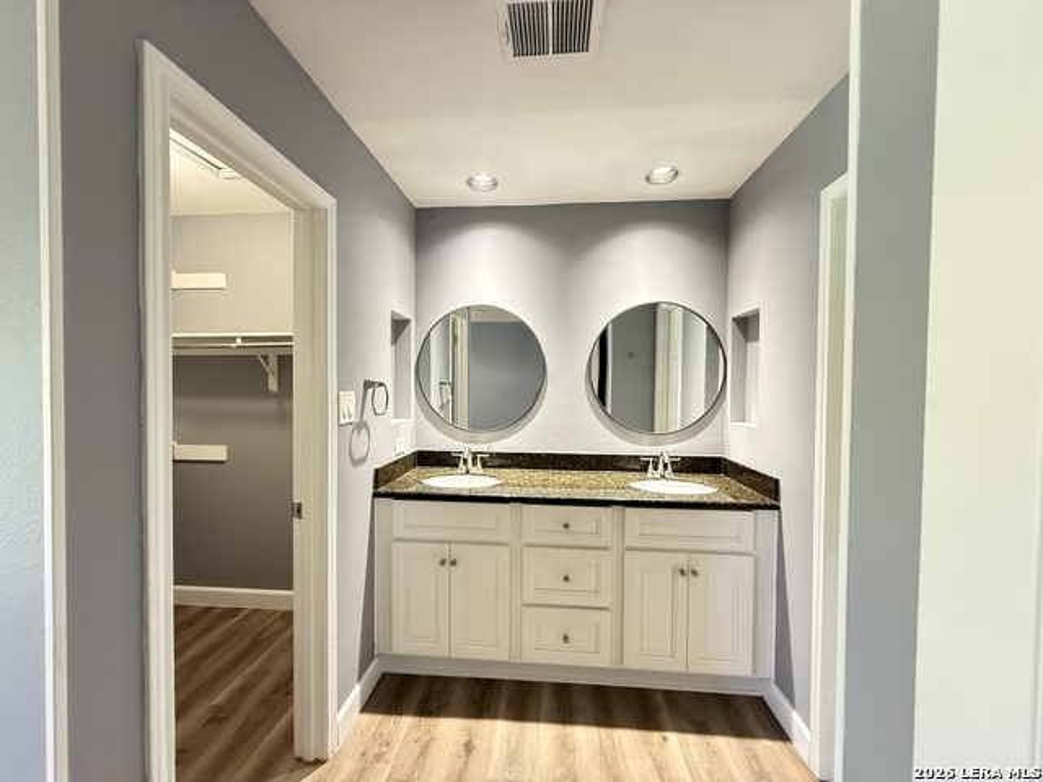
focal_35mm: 14
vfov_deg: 85.7
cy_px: 391
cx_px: 522
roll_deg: -0.8
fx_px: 422
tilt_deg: -0.3
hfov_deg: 102.1
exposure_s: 1/60
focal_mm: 2.22
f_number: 2.2
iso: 640
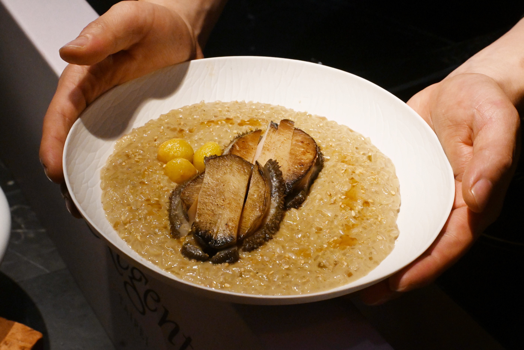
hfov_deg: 33.4
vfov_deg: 22.6
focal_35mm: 60
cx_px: 262
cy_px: 175
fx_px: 873
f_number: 9
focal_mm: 40
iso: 4000
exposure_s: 1/320
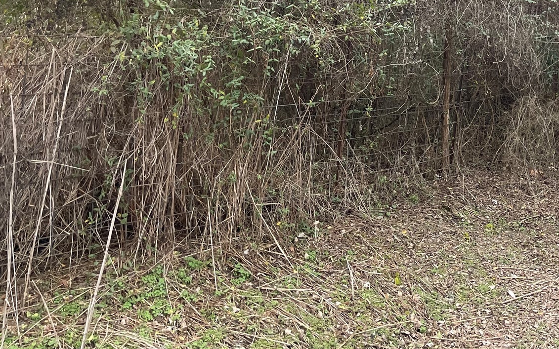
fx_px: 686
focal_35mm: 45
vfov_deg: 27.0
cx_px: 408
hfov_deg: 43.2
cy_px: -2
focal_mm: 5.1
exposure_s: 1/115
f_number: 1.6
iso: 125
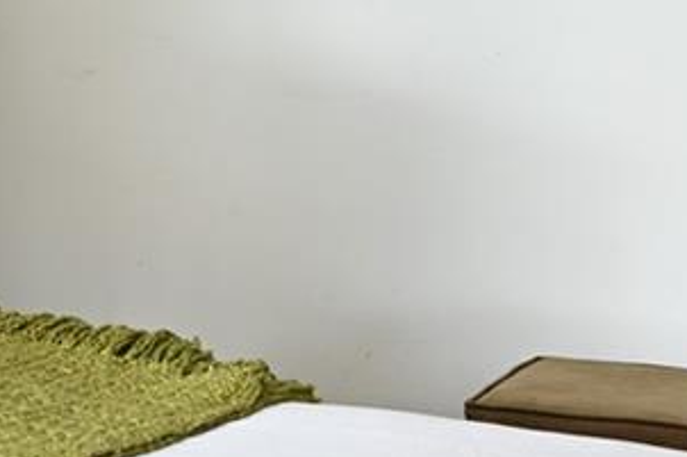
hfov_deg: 16.1
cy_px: 173
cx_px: 246
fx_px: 2422
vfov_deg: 10.8
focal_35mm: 127
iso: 1000
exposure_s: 1/25
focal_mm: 24
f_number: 4
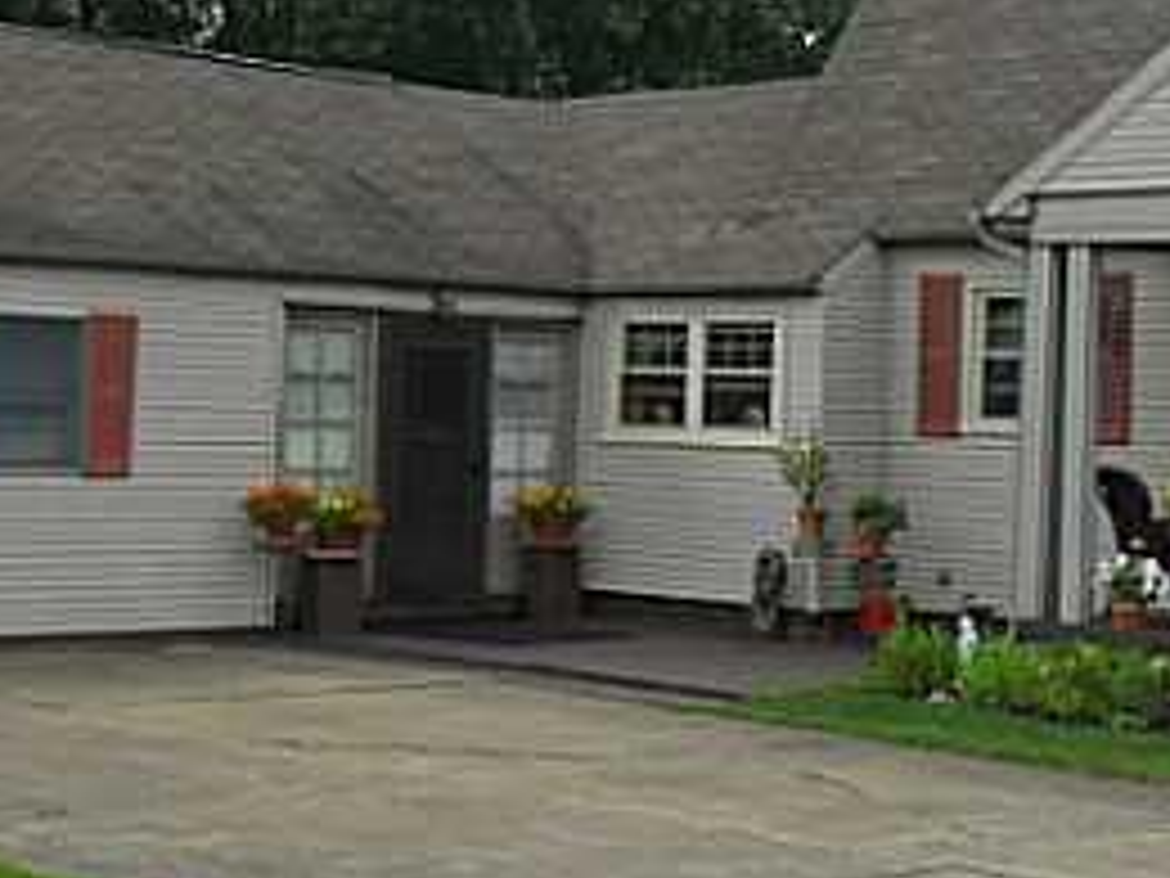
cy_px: 252
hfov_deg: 23.5
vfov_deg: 17.7
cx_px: 680
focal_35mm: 83
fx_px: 2805
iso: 100
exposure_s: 1/500
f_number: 3.5
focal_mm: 4.9
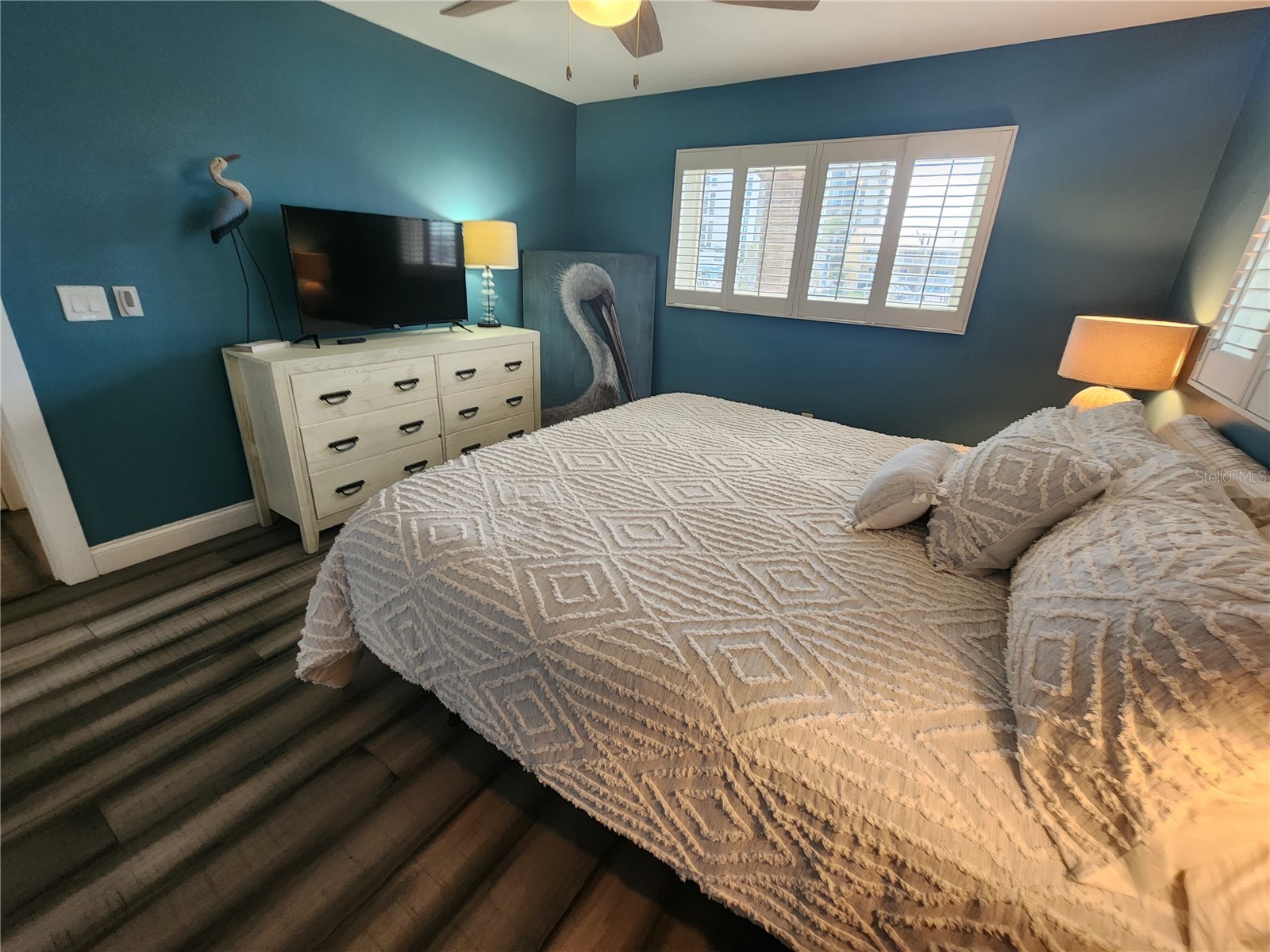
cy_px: 476
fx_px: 477
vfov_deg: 89.9
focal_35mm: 13
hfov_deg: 106.2
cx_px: 635
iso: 320
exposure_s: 1/60
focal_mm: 2.2
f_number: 2.2
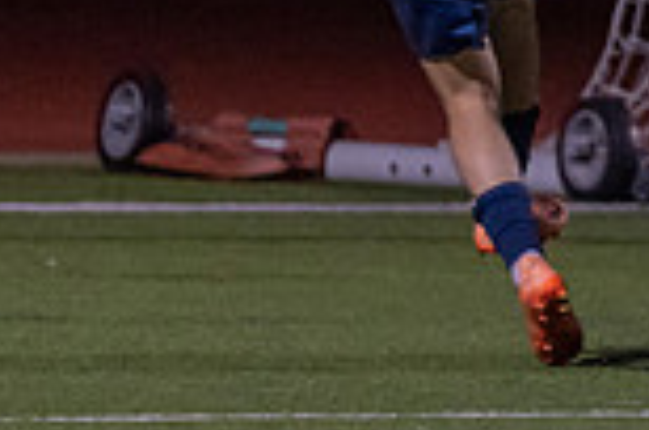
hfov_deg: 1.8
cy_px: -474
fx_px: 20635
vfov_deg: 1.2
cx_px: 1170
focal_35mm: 1147
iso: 3200
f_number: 2.8
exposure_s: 1/1000
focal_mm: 200
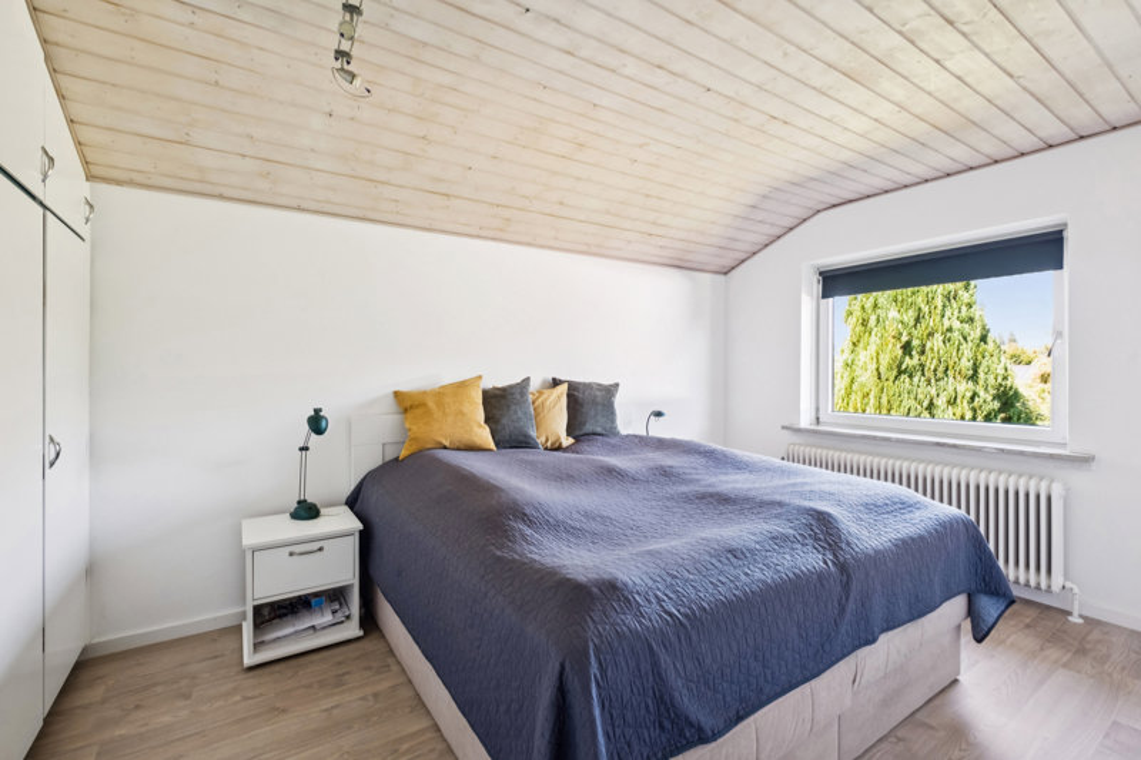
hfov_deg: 100.4
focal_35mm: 15
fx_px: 475
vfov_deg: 77.3
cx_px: 570
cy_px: 380
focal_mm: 10
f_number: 8
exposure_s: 1/4
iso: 500
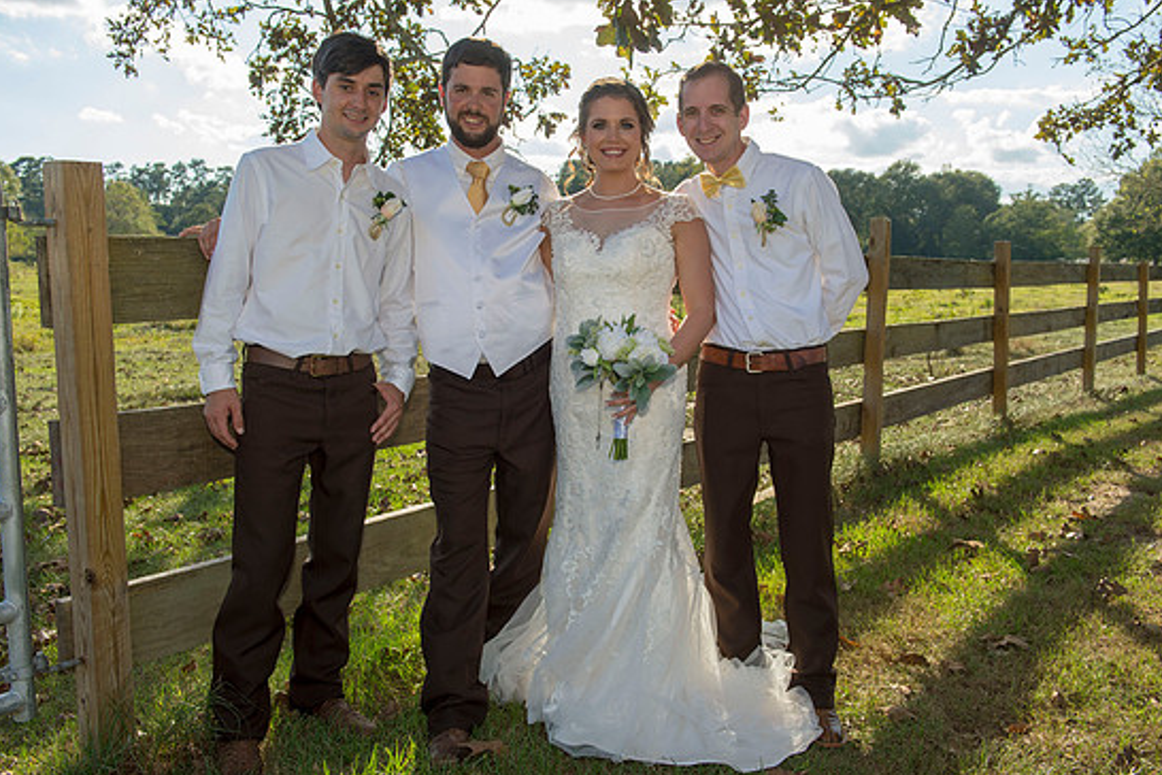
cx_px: 590
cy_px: 394
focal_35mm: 34
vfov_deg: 38.9
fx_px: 1097
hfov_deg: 55.8
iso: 200
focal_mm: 32
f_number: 6.3
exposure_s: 1/400
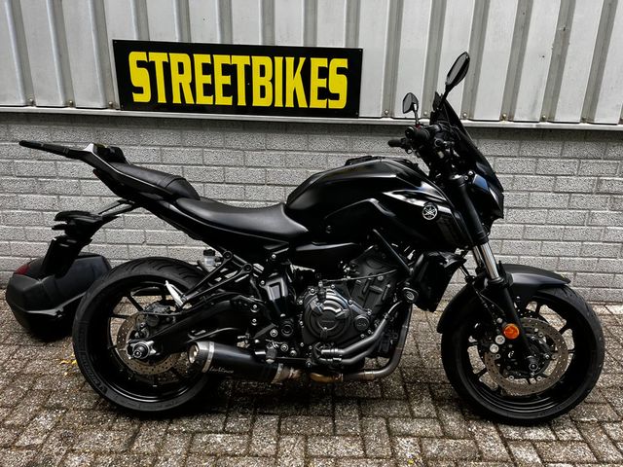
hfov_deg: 67.3
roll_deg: -2.2
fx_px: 468
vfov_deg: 53.1
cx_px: 312
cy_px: 234
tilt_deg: -21.5
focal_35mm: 26
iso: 100
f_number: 1.6
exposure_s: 1/121
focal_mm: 5.1
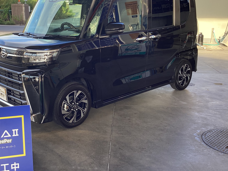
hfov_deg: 43.6
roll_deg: +0.0
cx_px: 91
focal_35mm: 43
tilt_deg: -15.2
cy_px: 75
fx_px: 283
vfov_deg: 33.6
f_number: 2.4
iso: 25
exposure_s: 1/100
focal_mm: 3.3
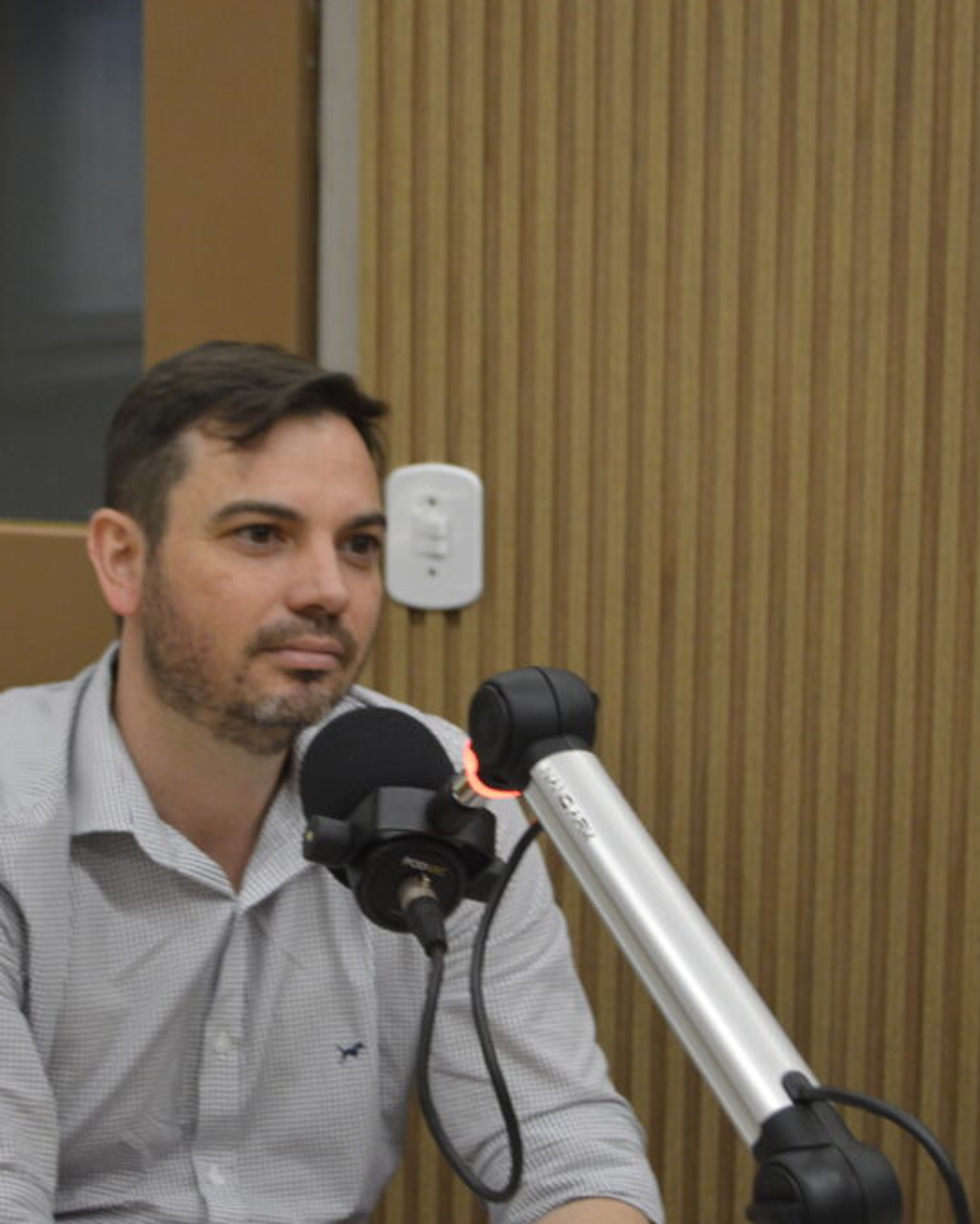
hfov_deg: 19.8
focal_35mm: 77
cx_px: 276
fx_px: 2790
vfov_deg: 24.7
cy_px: 610
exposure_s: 1/60
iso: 1100
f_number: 5
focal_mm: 36
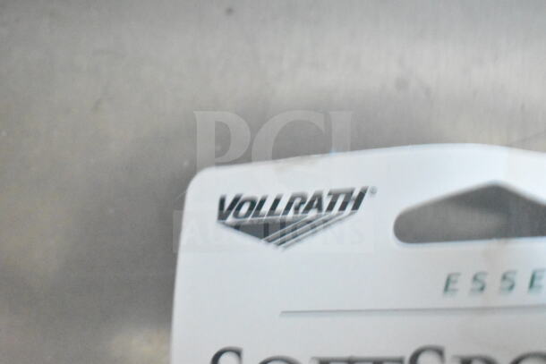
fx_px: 1024
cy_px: 182
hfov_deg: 29.9
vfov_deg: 20.2
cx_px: 273
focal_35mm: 68
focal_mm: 45
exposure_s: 1/40
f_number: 5
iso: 25600
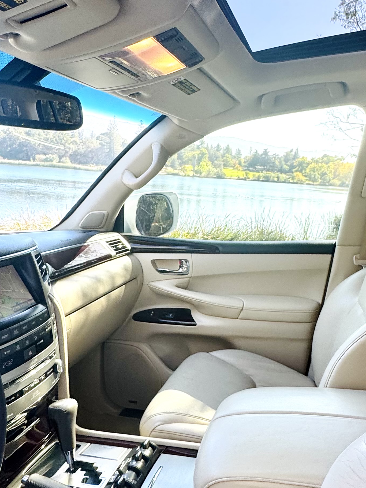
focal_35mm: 31
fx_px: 437
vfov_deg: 58.3
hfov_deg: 45.4
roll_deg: -3.7
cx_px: 201
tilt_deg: -10.2
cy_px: 248
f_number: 2.2
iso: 40
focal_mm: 2.22
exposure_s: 1/176
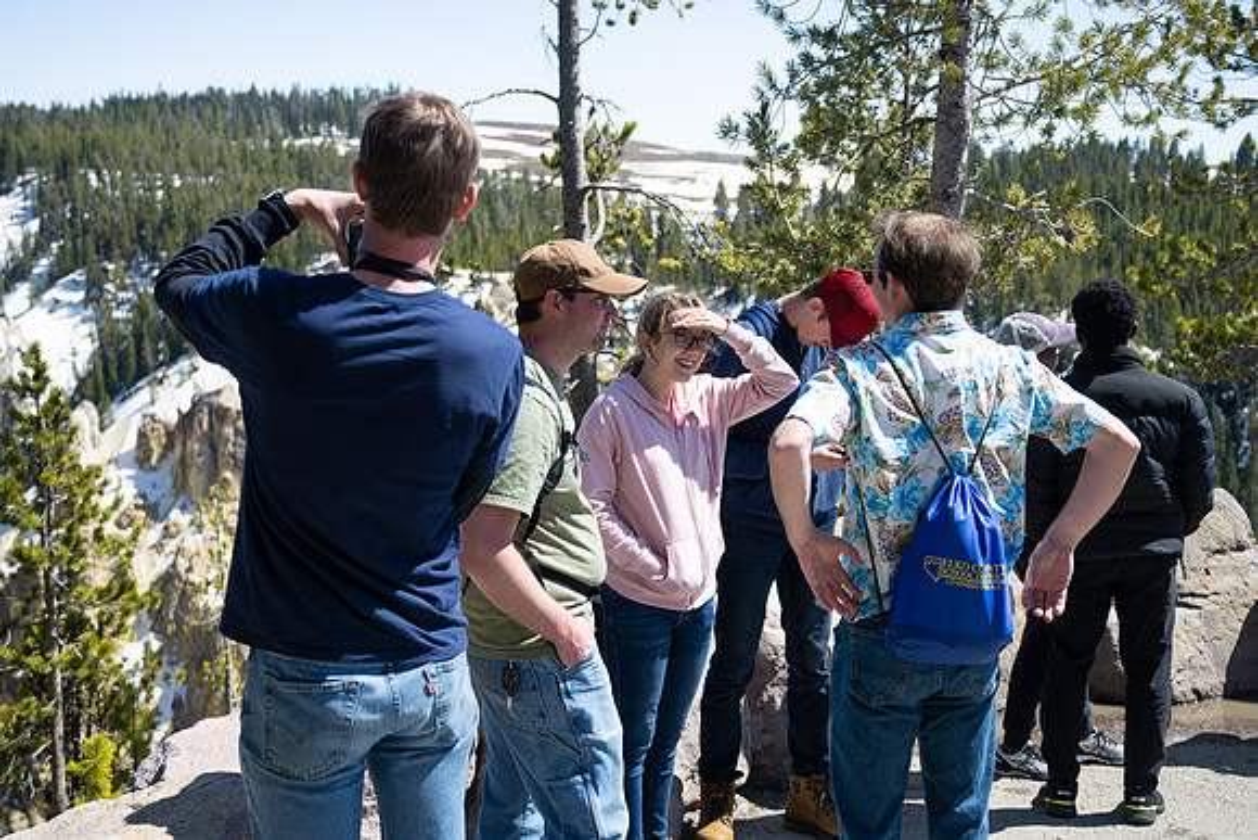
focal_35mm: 43
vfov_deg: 31.2
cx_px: 629
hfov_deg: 45.4
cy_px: 420
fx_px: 1503
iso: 100
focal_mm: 43
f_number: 4
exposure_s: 1/800
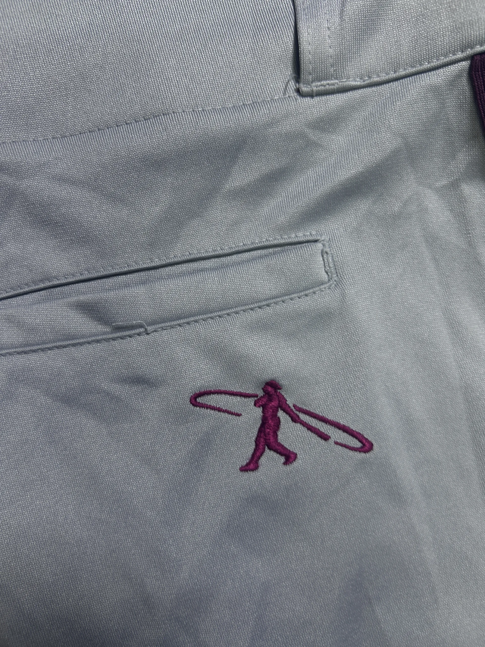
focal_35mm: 26
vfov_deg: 67.3
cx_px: 242
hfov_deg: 53.1
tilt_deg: -56.3
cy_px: 324
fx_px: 486
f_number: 1.5
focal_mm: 5.7
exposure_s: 1/50
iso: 80
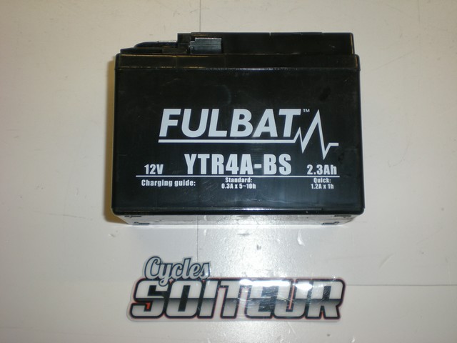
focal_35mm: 44
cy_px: 172
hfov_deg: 42.9
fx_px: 581
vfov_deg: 32.9
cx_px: 228
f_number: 3.5
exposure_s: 1/30
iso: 50
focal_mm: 7.4
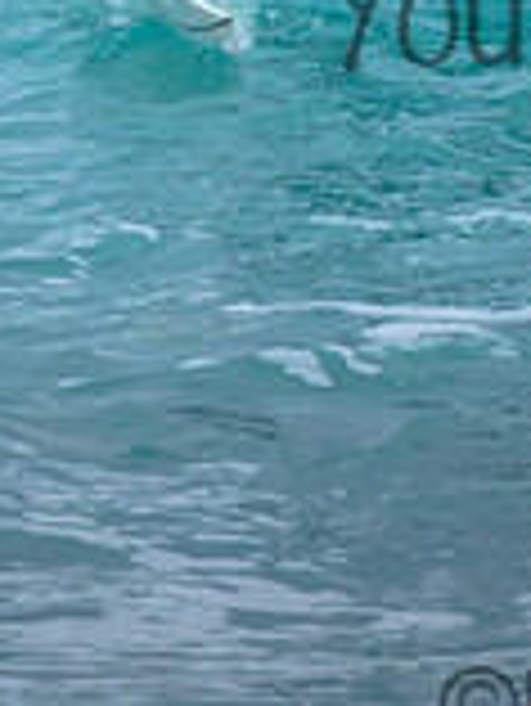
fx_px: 39870
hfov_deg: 0.8
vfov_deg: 1.0
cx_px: 298
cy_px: -311
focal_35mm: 1952
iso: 560
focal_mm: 400
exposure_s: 1/2000
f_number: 5.6
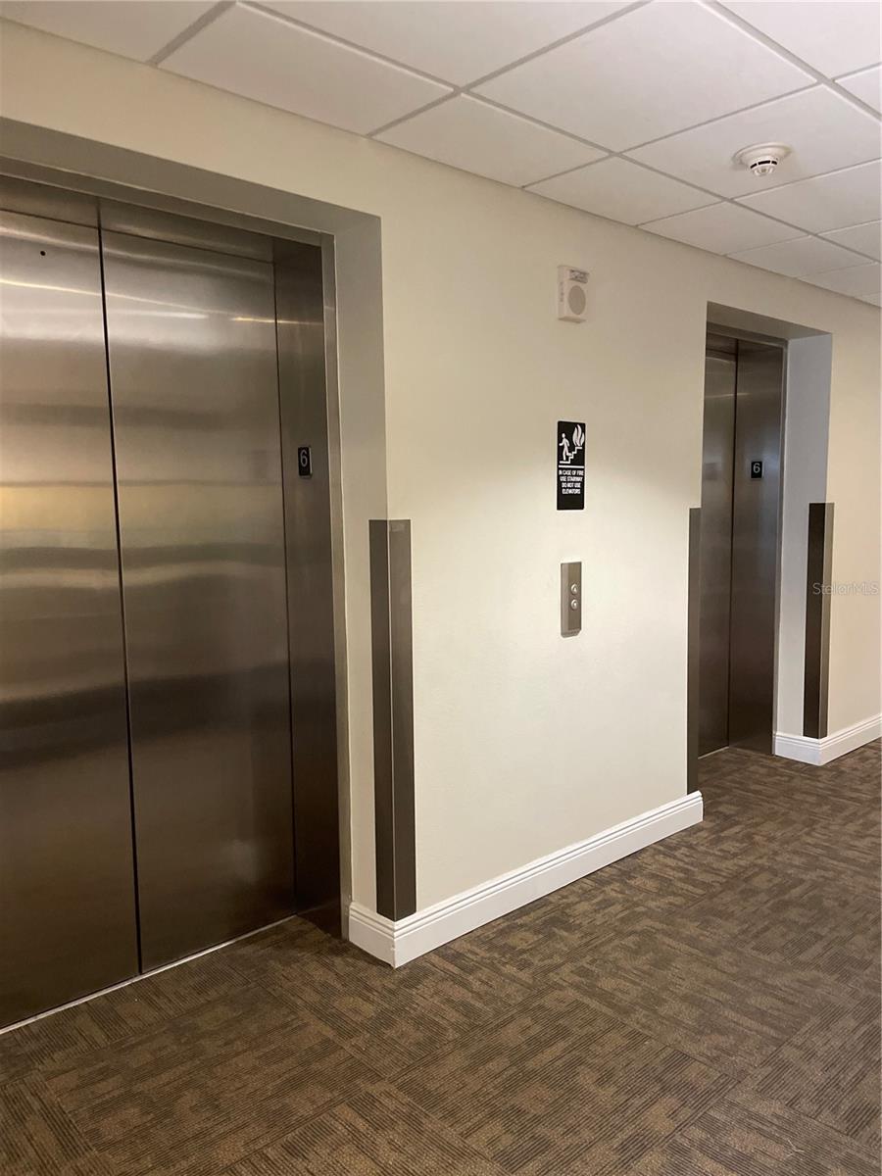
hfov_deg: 53.1
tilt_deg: -7.0
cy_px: 588
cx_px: 441
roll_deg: +1.3
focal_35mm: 26
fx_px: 883
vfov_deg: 67.3
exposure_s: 1/60
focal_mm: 4.2
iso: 400
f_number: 1.6
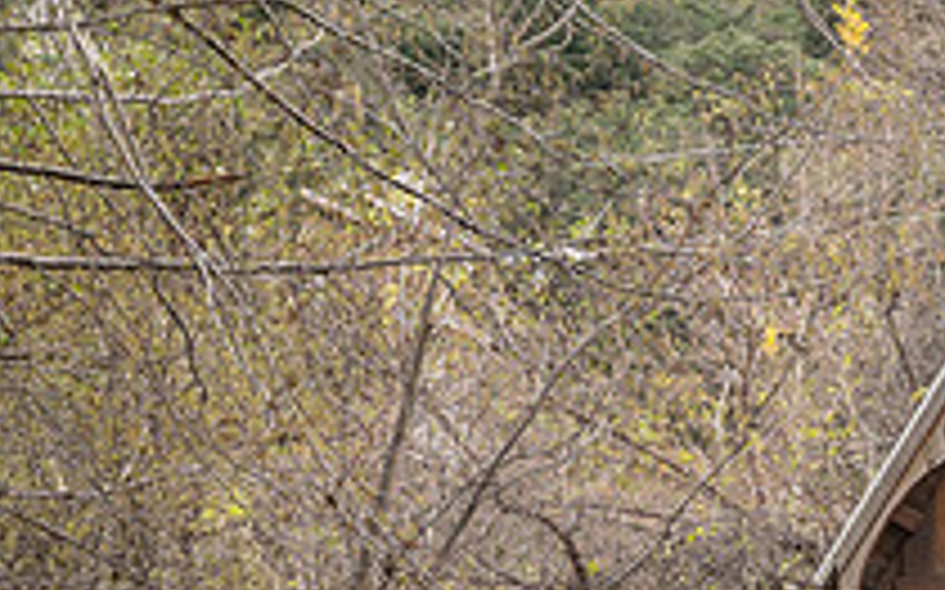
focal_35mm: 138
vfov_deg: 9.5
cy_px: 436
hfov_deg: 15.1
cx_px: 590
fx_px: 3552
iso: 200
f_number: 5.6
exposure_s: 1/125
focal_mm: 24
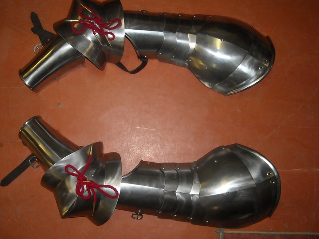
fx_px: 359
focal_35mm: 39
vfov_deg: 36.8
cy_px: 114
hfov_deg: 47.8
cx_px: 144
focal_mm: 5.7
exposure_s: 1/60
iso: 200
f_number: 2.8
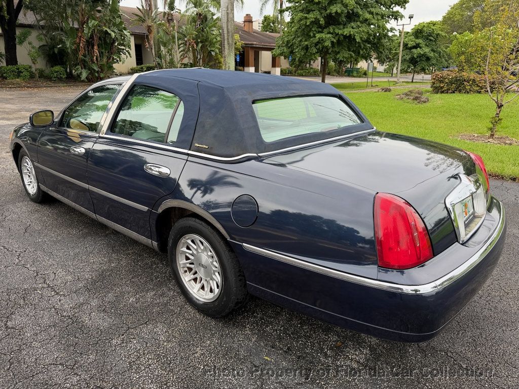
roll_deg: -0.7
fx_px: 360
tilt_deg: -18.2
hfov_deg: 71.6
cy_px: 194
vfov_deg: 56.8
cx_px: 260
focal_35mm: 24
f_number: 1.78
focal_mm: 6.76
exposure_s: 1/868
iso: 80
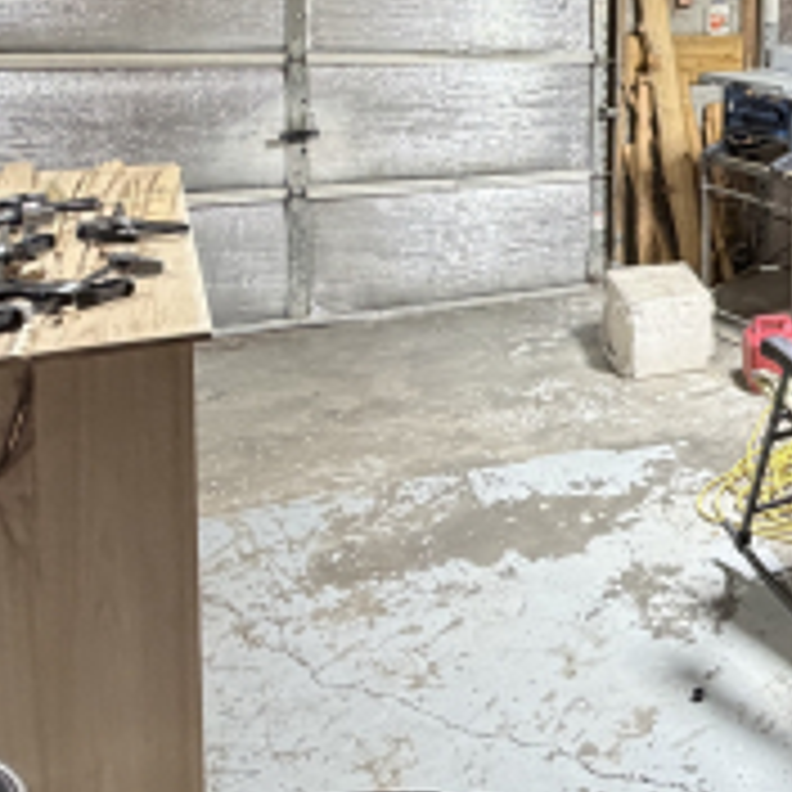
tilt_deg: -5.6
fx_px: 1217
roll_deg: -2.7
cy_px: 72
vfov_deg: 34.0
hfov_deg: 29.9
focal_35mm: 47
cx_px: 988
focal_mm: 2.22
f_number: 2.2
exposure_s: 1/60
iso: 320
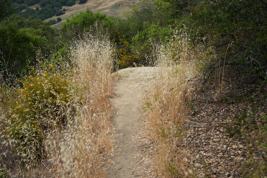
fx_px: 371
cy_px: 89
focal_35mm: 50
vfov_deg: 27.0
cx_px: 134
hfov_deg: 39.6
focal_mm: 50
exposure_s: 1/1250
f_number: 4.5
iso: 200
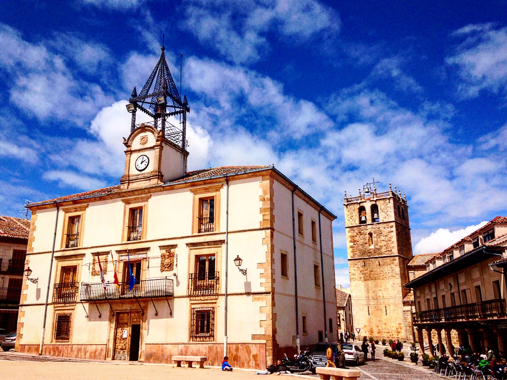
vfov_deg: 43.0
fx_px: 484
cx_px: 254
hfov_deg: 55.3
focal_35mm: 33
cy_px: 190
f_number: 2.4
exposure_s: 1/3012
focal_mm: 4.12
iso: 50
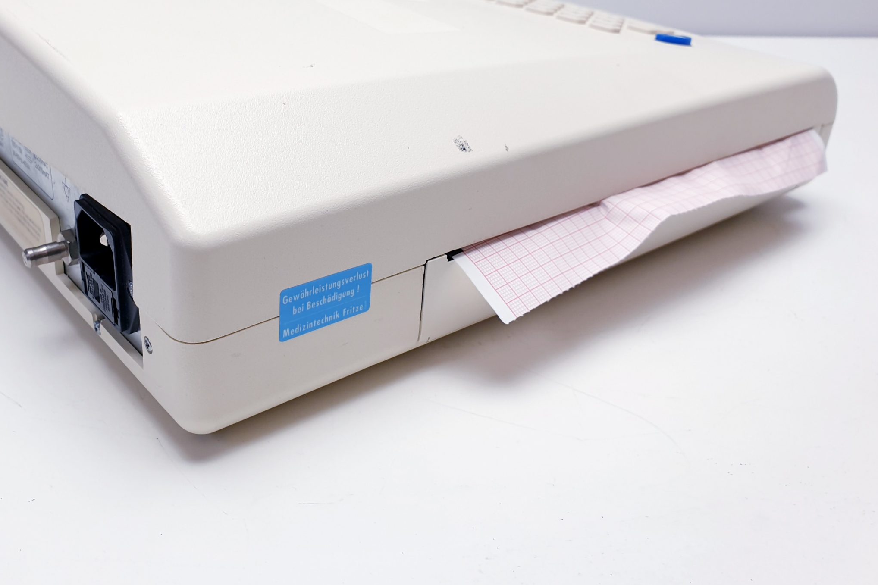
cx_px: 331
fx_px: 829
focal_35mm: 34
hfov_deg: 55.2
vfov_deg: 38.5
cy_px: 200
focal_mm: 4.3
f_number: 2.4
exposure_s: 1/100
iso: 64
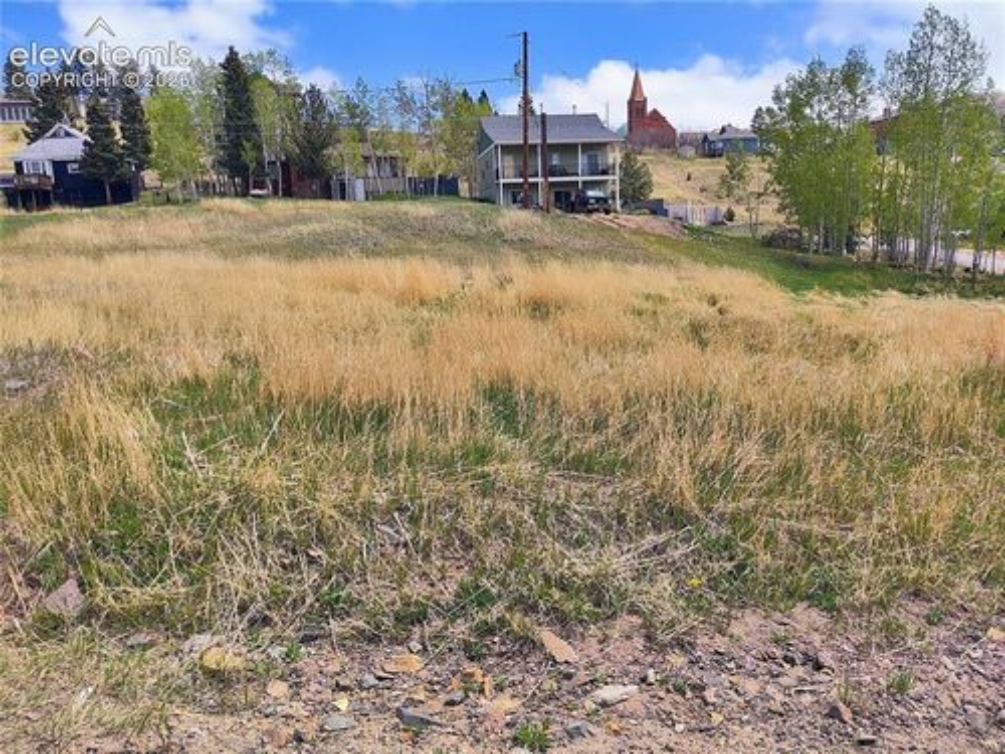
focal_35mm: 25
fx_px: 726
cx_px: 502
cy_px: 377
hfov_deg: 69.4
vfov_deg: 54.9
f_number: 1.5
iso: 102
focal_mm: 4.15
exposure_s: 1/2764
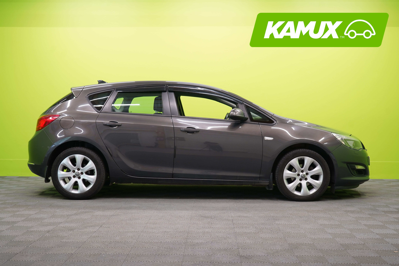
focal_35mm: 48
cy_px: 133
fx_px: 532
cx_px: 200
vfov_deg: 28.1
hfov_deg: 41.1
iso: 400
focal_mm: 48
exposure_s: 1/25
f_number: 5
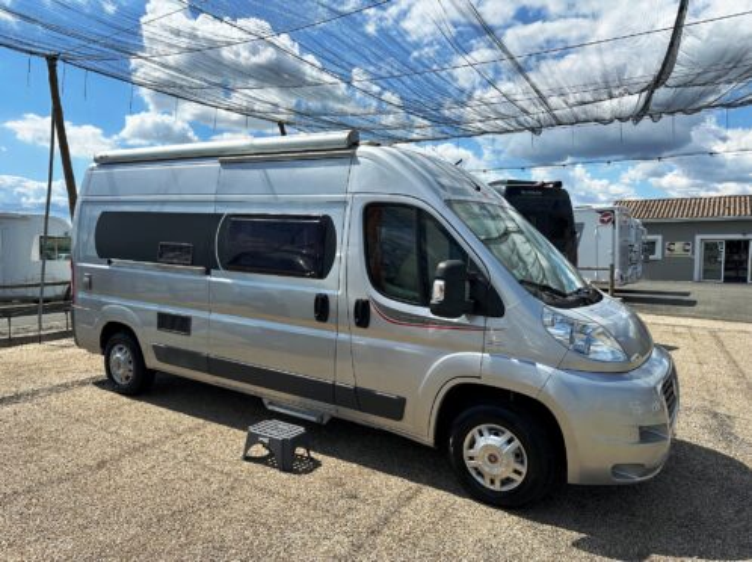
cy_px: 281
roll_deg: +0.3
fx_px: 521
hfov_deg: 71.7
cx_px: 376
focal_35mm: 24
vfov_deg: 56.7
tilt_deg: -3.9
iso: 80
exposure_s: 1/3472
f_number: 1.78
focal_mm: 6.86
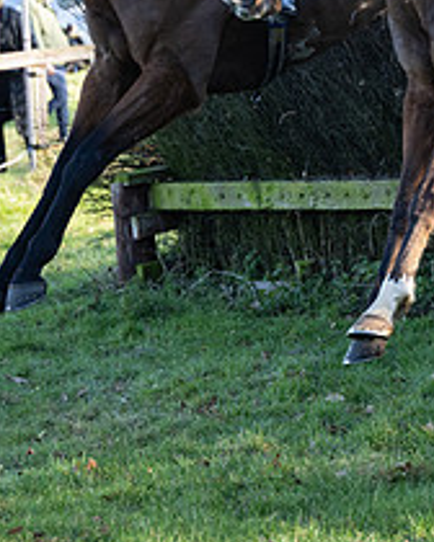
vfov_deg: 9.1
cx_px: 575
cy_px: -18
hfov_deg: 7.2
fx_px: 3388
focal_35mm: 211
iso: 800
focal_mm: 70
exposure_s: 1/1250
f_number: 2.8
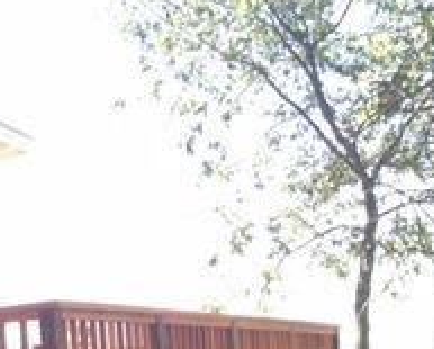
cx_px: -216
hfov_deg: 15.6
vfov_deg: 13.3
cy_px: 421
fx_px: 1454
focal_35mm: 113
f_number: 2.4
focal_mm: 4.28
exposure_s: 1/153
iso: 50
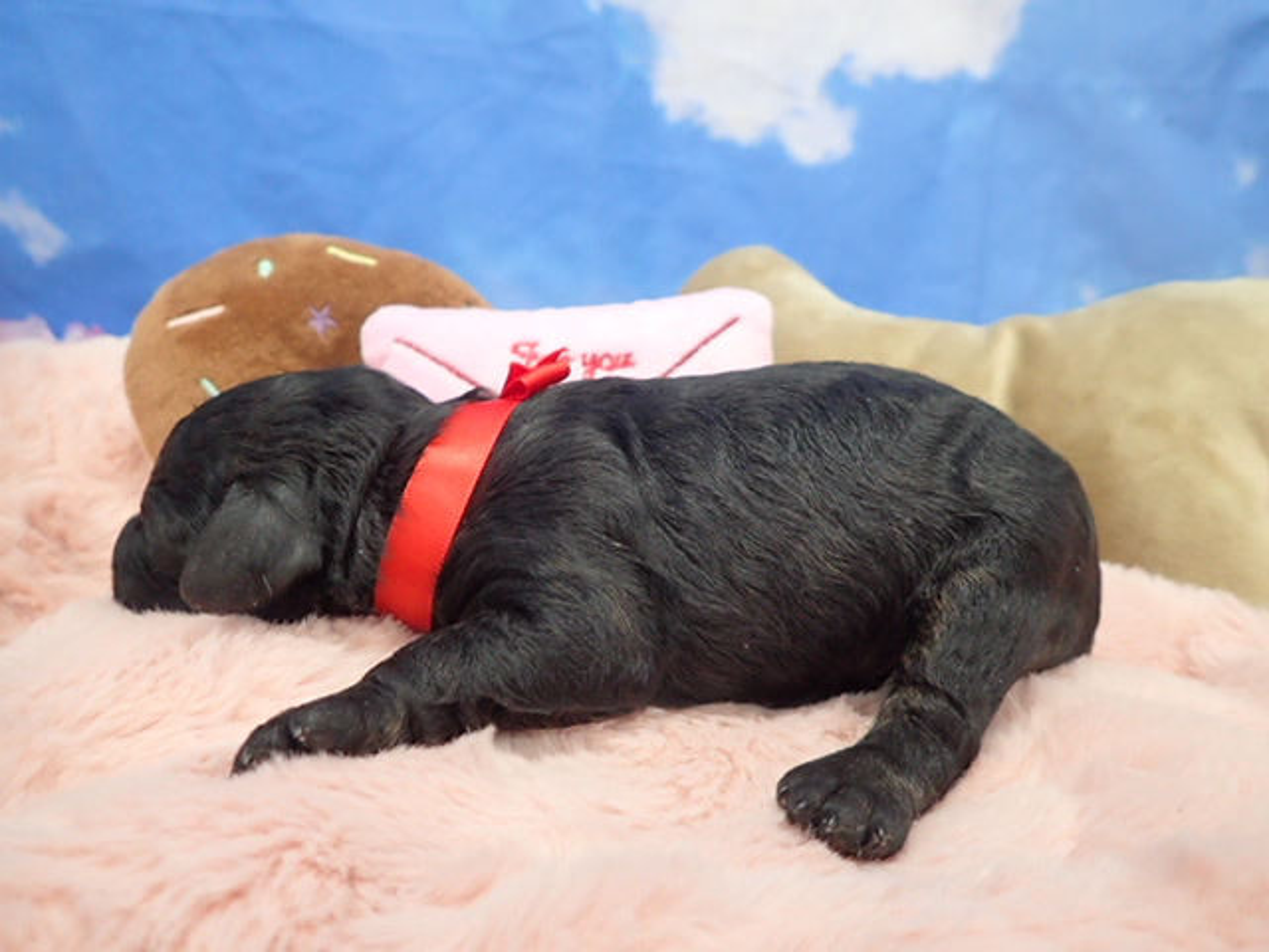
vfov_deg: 54.9
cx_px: 634
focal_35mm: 25
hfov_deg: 69.4
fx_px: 916
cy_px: 476
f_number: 2
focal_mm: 4.5
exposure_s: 1/80
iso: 400
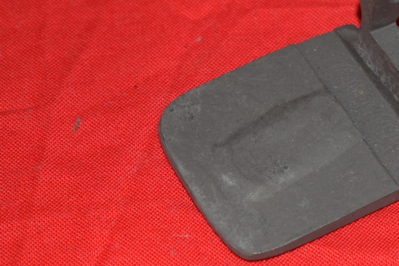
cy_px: 133
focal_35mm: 191
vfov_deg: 7.2
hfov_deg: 10.7
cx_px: 330
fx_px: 2117
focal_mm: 48
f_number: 5.3
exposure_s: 1/160
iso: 640
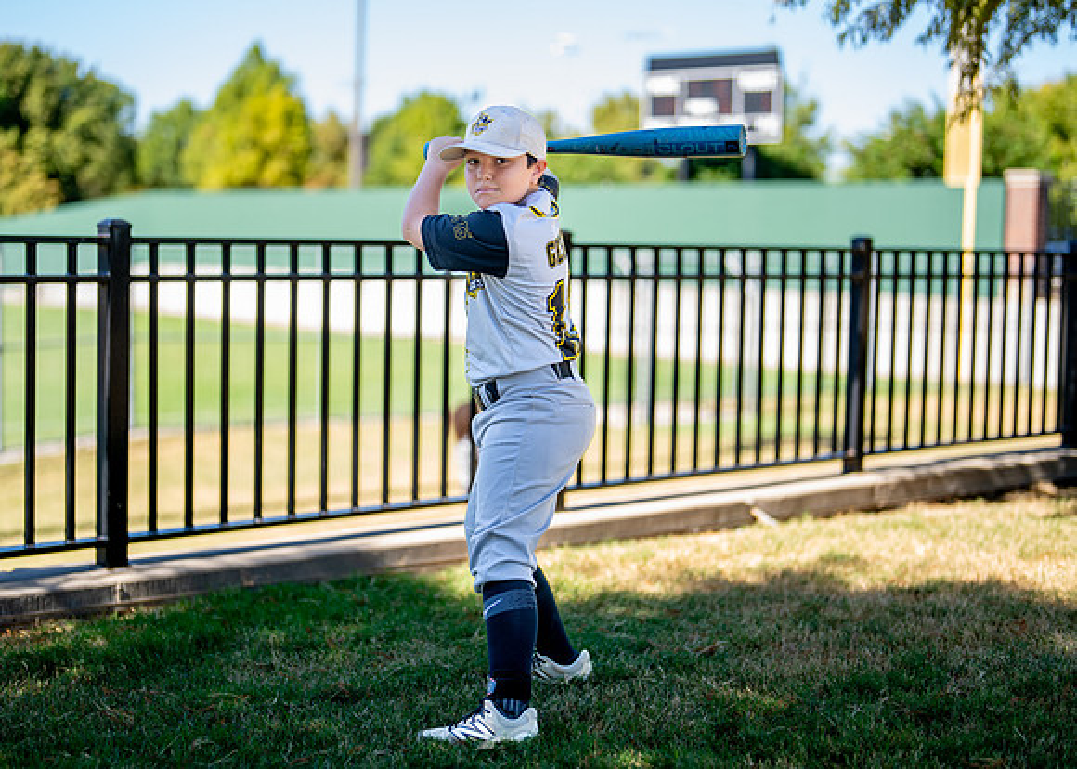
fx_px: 1862
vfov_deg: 23.3
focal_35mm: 61
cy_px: 354
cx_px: 495
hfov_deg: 32.2
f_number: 1.2
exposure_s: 1/1600
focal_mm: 50
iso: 100
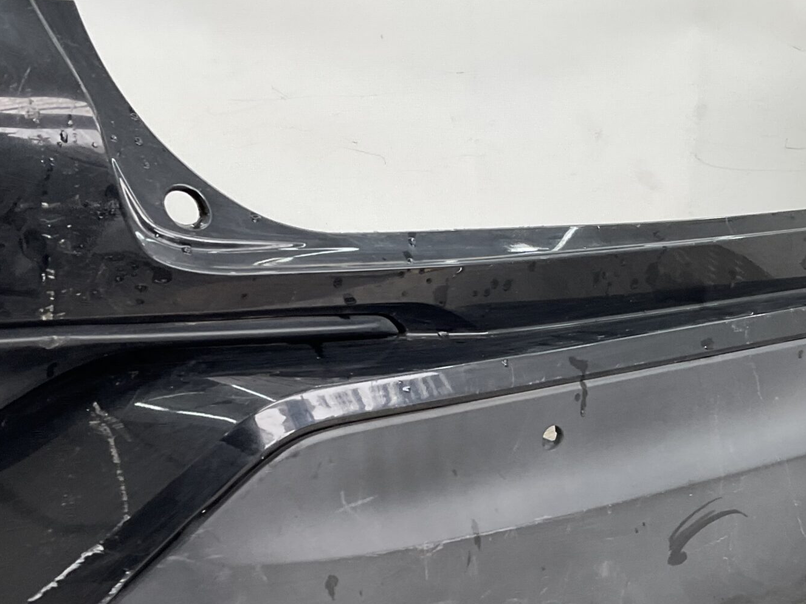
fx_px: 1304
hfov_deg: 34.2
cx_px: 504
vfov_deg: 25.9
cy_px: 430
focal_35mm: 56
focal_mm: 3
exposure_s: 1/120
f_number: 1.8
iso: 25
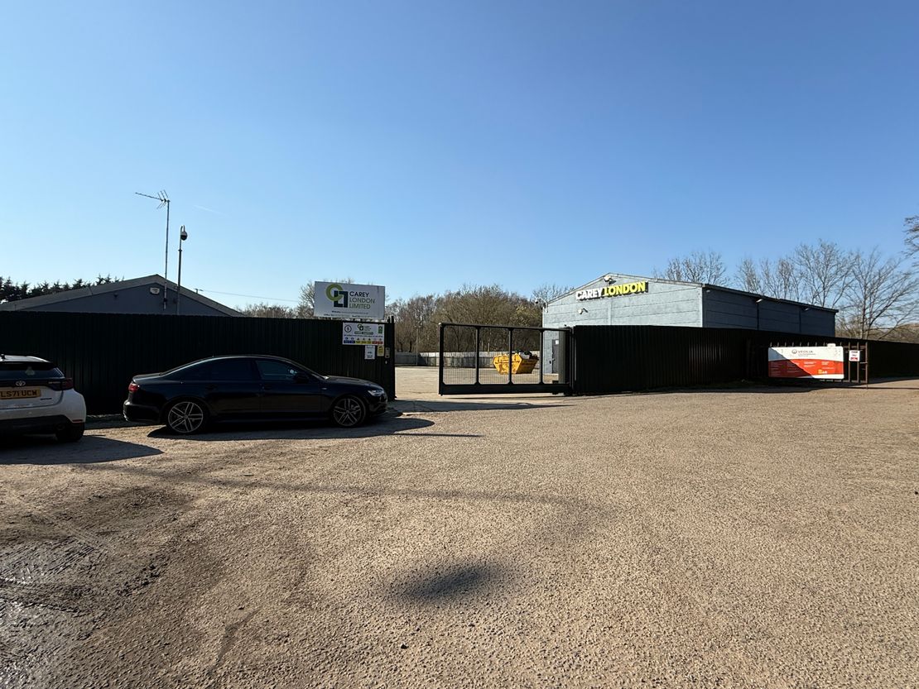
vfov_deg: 85.7
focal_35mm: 14
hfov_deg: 102.1
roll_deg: -1.8
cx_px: 460
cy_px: 344
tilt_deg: +2.7
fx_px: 372
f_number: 2.2
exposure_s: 1/2320
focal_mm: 2.22
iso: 50
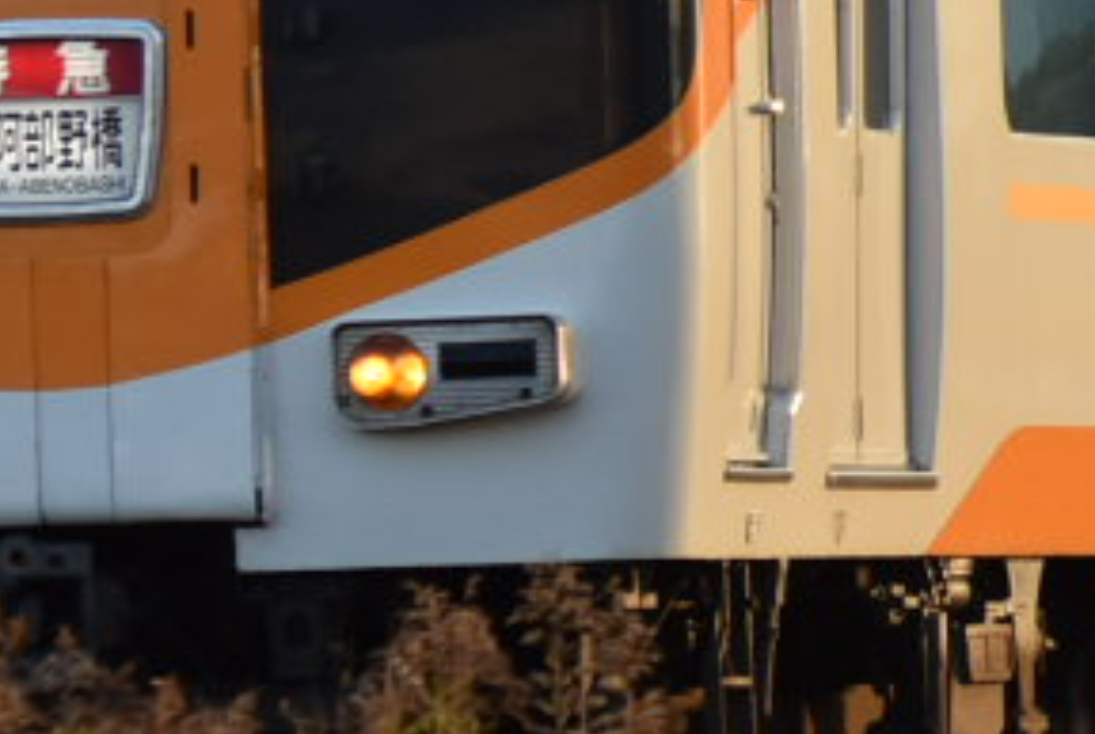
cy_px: 61
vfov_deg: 2.0
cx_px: 1631
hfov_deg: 2.9
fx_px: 21331
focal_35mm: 700
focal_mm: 105
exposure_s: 1/1000
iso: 500
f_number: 4
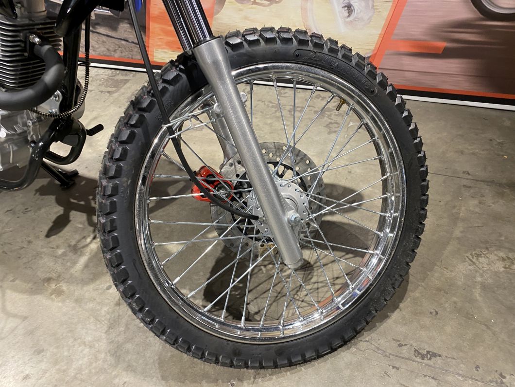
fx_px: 387
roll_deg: +5.4
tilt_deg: -41.2
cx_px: 258
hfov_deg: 67.3
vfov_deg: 53.1
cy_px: 194
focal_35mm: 26
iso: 125
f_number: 1.8
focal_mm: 4.25
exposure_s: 1/50
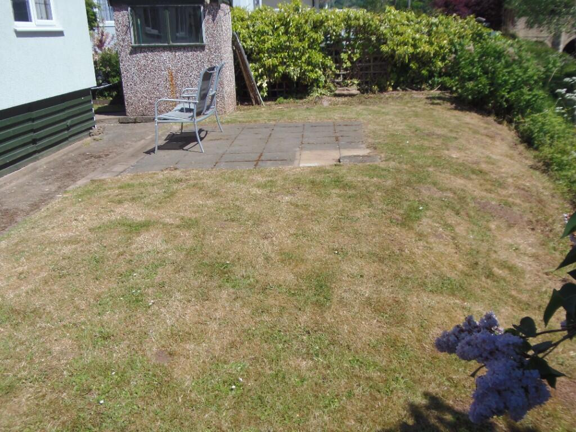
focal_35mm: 30
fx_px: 499
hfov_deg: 60.0
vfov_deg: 46.8
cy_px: 216
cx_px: 288
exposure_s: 1/800
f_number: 3.2
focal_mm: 5.5
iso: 64
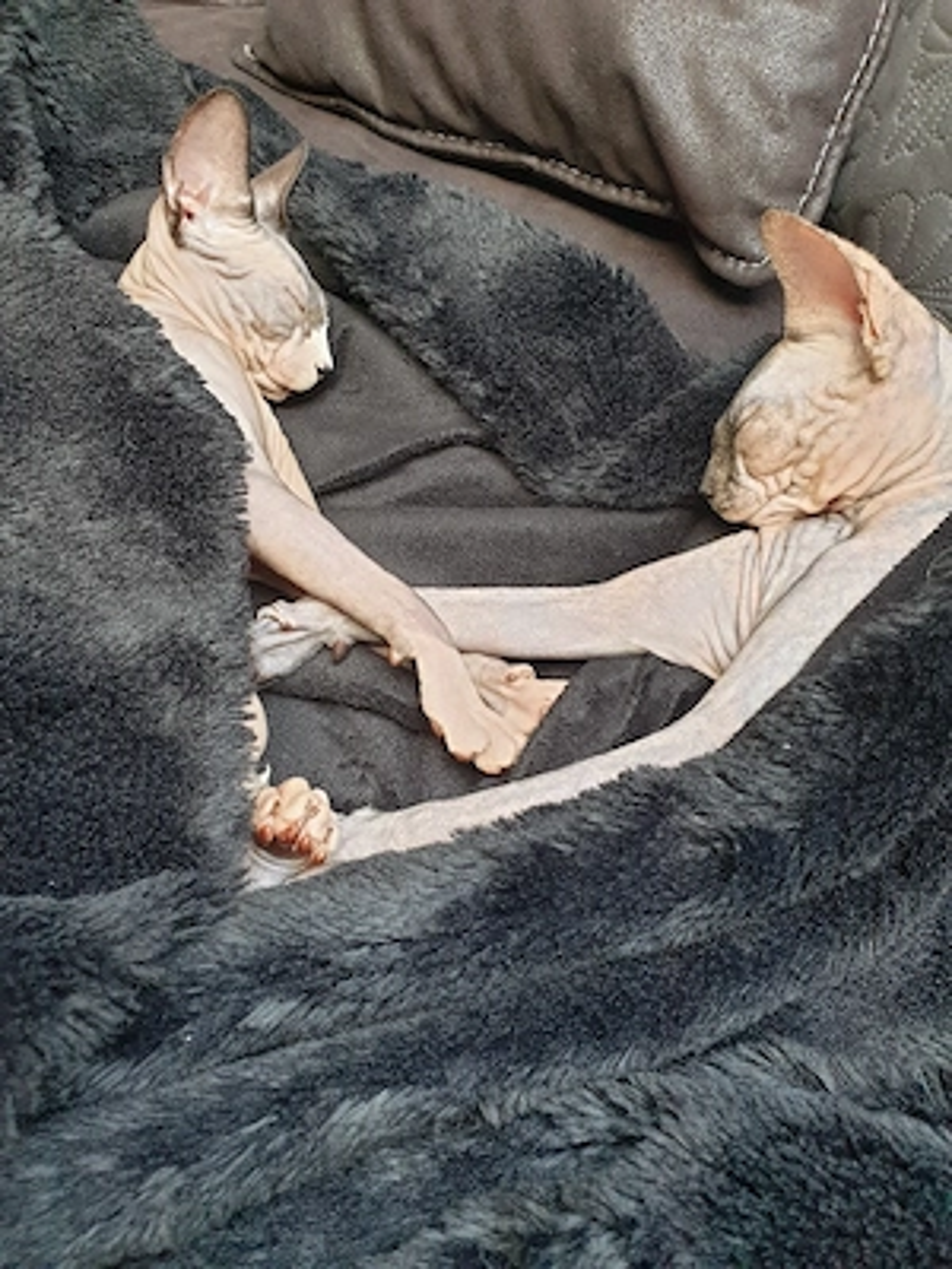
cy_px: 634
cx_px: 476
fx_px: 953
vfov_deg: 67.3
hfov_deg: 53.1
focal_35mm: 26
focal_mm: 4.3
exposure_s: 1/38
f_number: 2.4
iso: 250
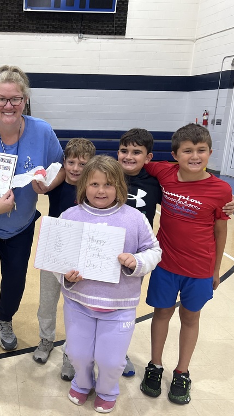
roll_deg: -1.3
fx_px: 419
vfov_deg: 52.8
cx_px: -9
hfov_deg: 28.9
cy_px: 209
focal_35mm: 38
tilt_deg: -14.1
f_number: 1.5
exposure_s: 1/120
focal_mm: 5.7
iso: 100
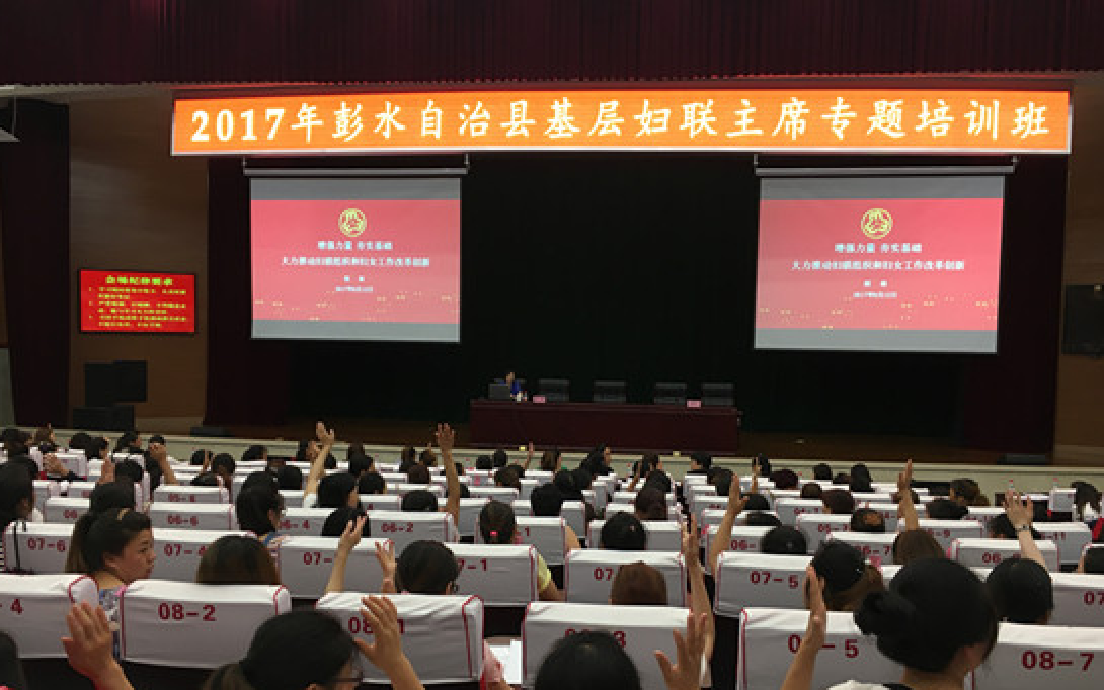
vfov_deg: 40.6
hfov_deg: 61.2
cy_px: 384
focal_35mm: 31
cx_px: 549
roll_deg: -0.5
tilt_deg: -4.5
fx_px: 933
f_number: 2.2
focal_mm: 4.15
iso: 64
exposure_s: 1/33
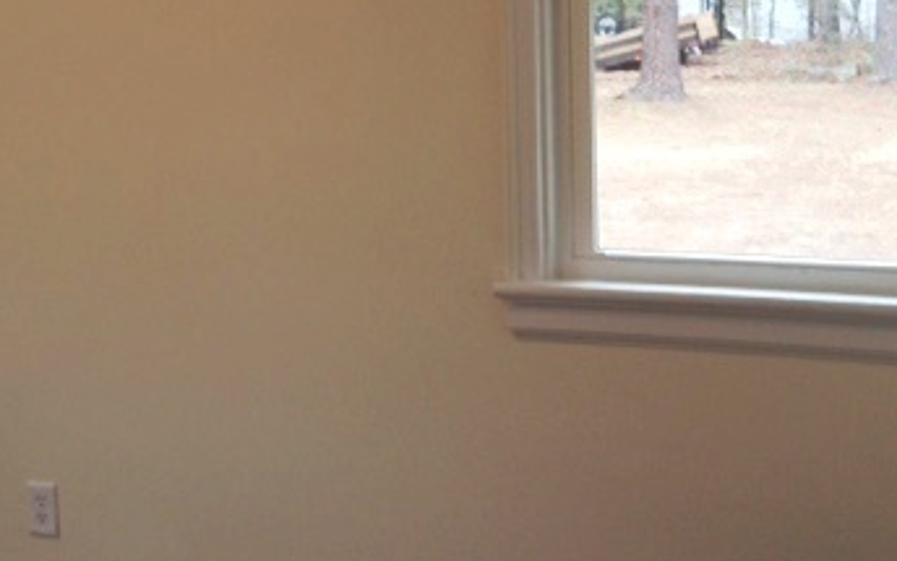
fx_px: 1589
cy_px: 76
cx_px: 289
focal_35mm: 65
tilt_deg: -2.5
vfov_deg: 19.7
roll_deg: +0.8
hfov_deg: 31.2
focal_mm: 4.12
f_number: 2.4
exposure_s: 1/24
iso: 50
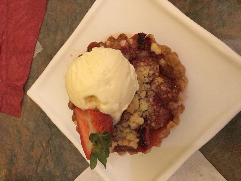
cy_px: 90
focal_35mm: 29
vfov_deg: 48.2
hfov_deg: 61.7
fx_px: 202
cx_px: 120
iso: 250
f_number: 2.2
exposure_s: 1/15
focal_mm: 4.15
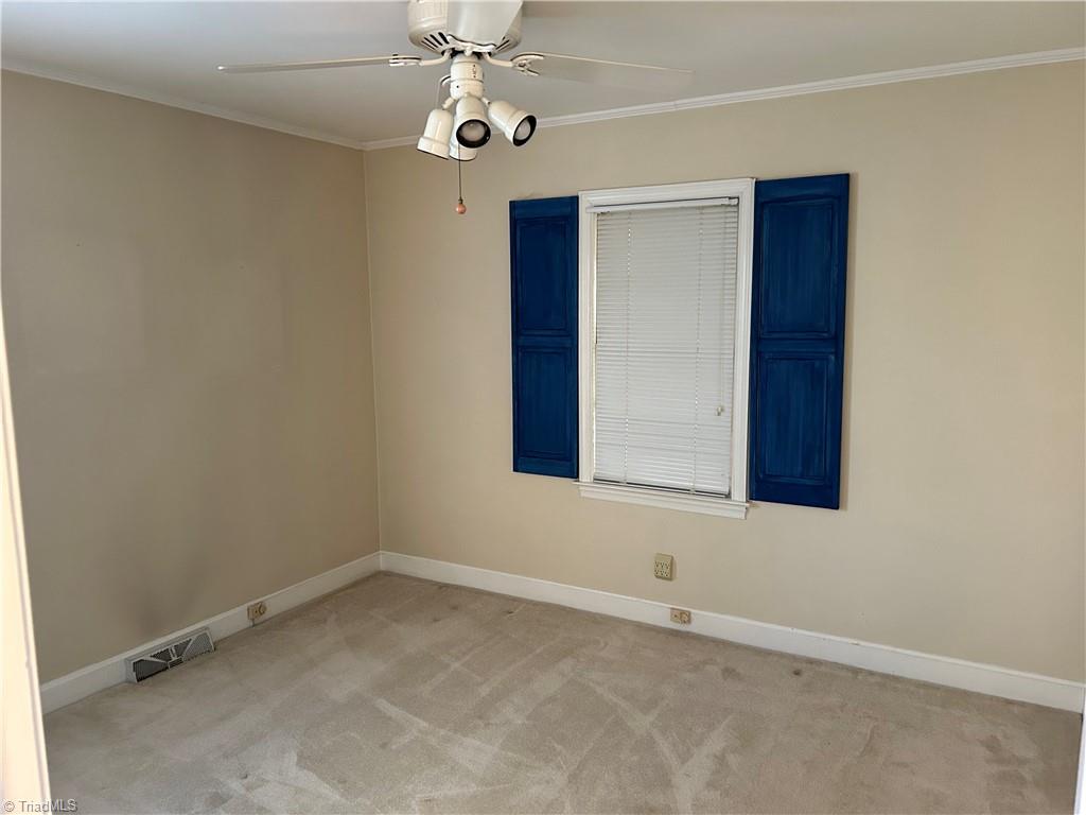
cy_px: 408
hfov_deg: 67.3
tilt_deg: -8.5
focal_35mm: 26
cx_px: 543
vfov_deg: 53.1
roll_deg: +0.3
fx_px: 816
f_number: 1.5
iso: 320
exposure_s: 1/60
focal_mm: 5.7
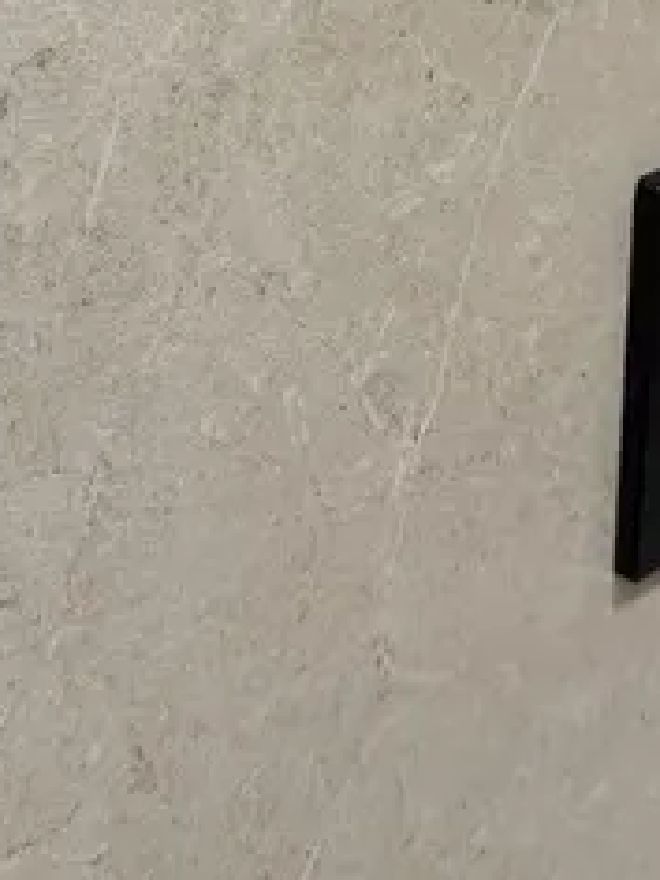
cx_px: 369
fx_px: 1551
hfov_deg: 24.0
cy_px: 34
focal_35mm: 61
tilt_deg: -17.3
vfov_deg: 29.9
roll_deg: -0.5
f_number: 1.78
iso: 160
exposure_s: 1/100
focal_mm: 6.76
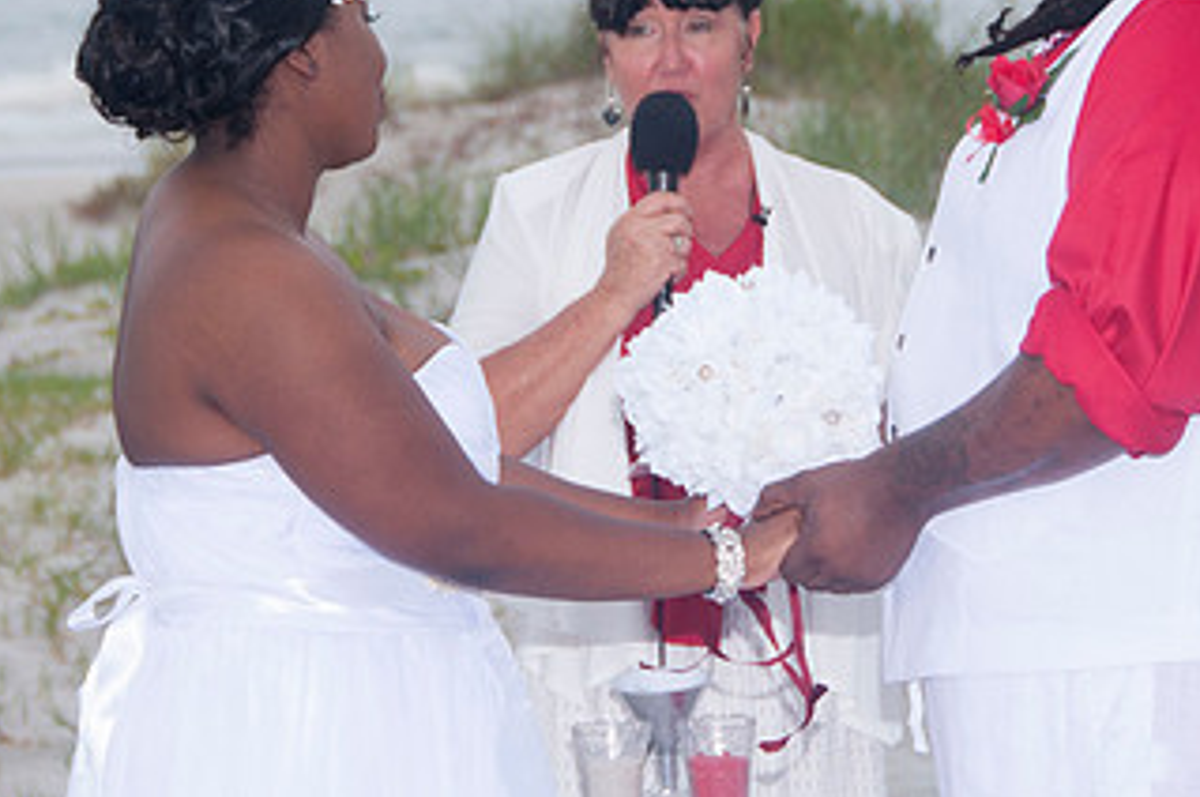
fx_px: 6360
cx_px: 677
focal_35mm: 191
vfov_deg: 7.2
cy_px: 126
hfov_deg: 10.8
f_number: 5.6
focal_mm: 70
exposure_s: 1/125
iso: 200
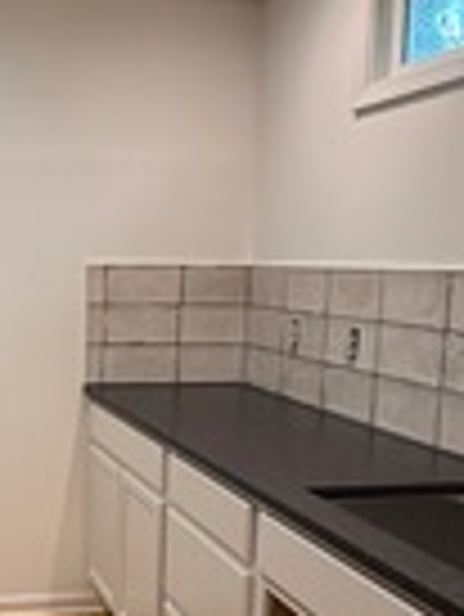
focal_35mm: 51
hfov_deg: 27.2
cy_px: 405
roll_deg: -0.7
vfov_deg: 37.1
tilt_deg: -8.5
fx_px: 910
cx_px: 16
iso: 320
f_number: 2.2
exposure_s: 1/120
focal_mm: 2.22
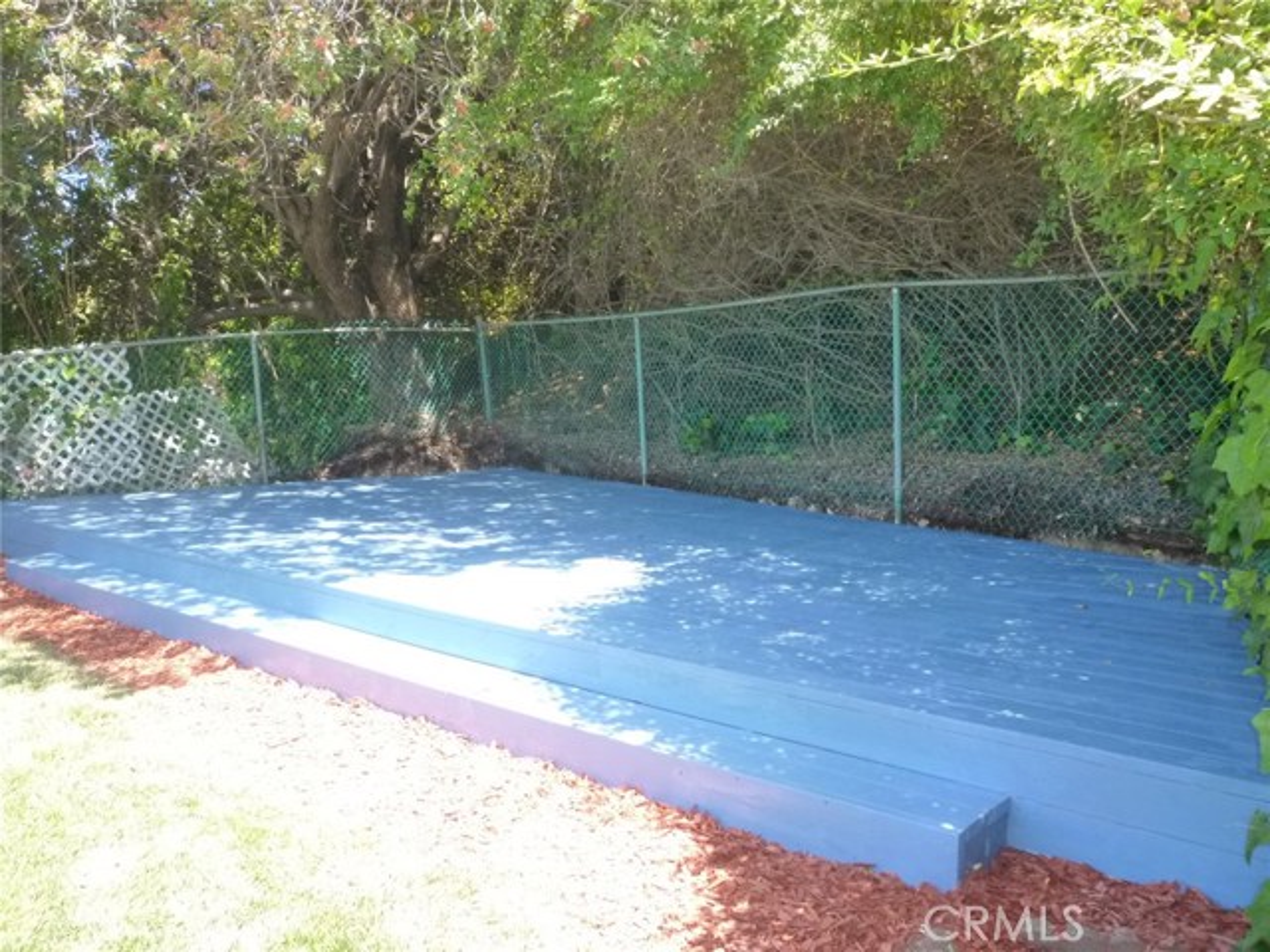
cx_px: 635
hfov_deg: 61.7
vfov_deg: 48.2
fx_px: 1064
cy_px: 476
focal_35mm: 29
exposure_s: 1/200
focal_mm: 5.2
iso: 400
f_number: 3.3
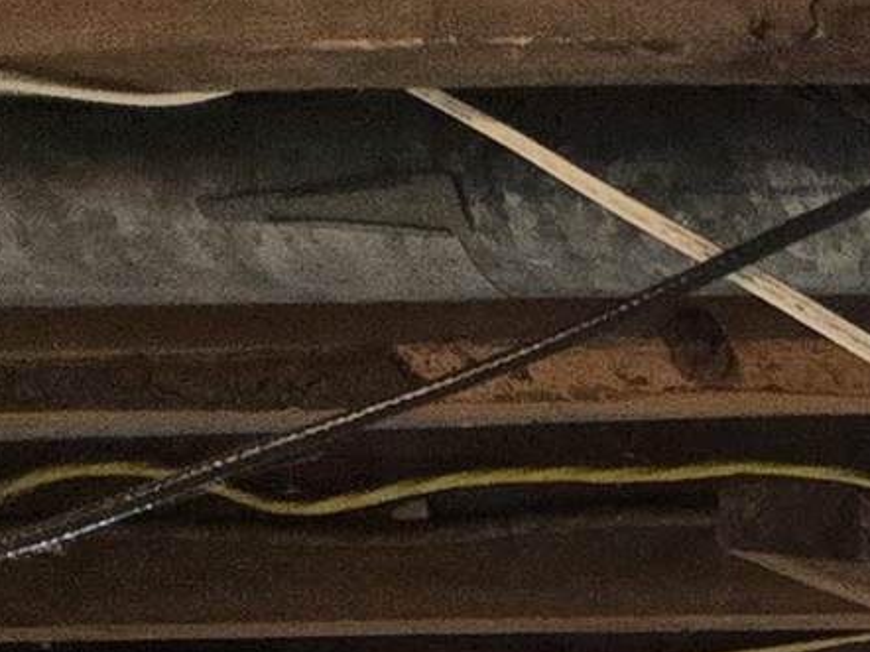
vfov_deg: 7.8
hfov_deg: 9.2
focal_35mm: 160
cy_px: 2070
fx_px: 4019
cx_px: 2791
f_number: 1.8
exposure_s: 1/120
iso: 200
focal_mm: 5.4
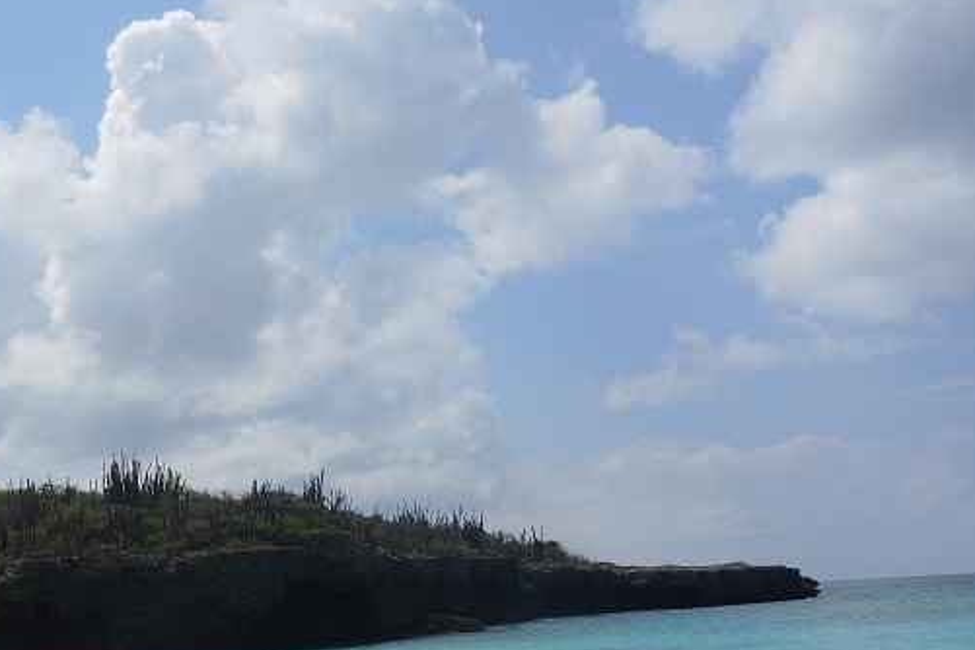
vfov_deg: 23.4
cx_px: 152
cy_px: 540
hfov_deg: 33.7
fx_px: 1544
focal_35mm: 57
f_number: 4.5
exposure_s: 1/1250
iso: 80
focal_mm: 6
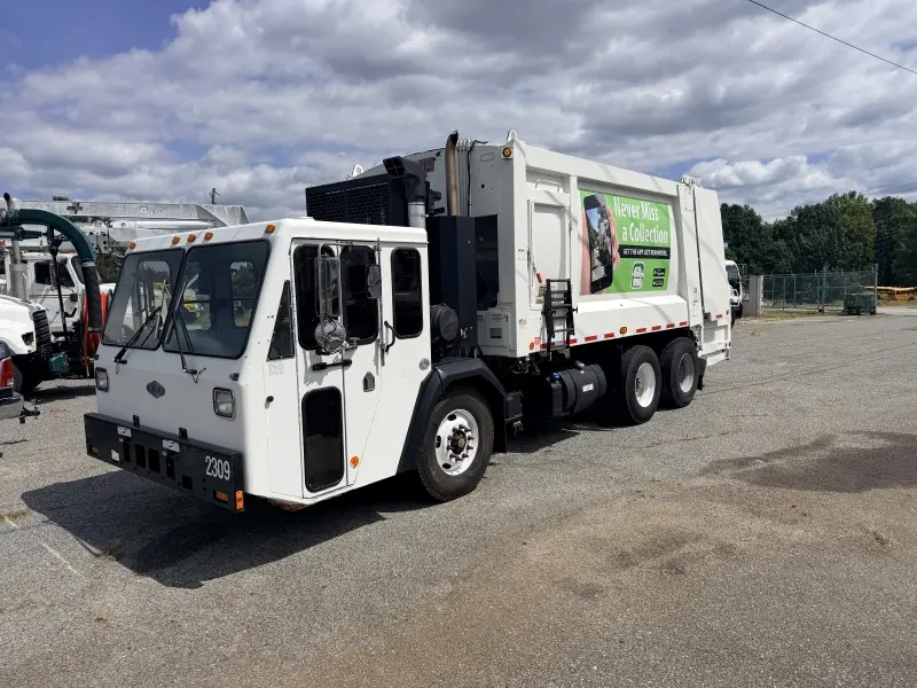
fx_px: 636
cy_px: 344
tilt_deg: -3.8
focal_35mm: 24
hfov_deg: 71.6
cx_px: 458
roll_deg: +1.6
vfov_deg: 56.8
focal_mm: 6.76
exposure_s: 1/11905
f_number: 1.78
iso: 80
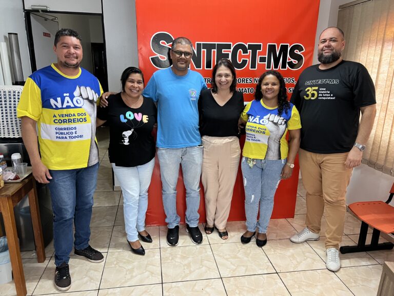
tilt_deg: -15.5
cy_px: 148
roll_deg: -0.9
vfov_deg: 53.1
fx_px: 296
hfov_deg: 67.3
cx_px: 197
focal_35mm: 26
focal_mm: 5.7
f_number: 1.5
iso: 400
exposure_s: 1/60
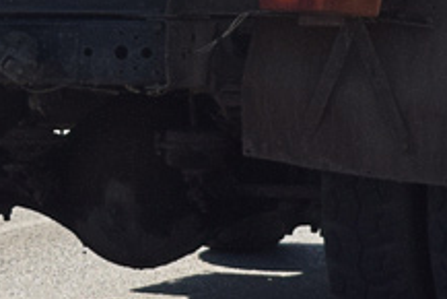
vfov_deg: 3.6
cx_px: 227
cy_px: -258
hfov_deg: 5.4
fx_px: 4734
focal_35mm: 381
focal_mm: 46
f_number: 6.3
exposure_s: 1/1000
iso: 200
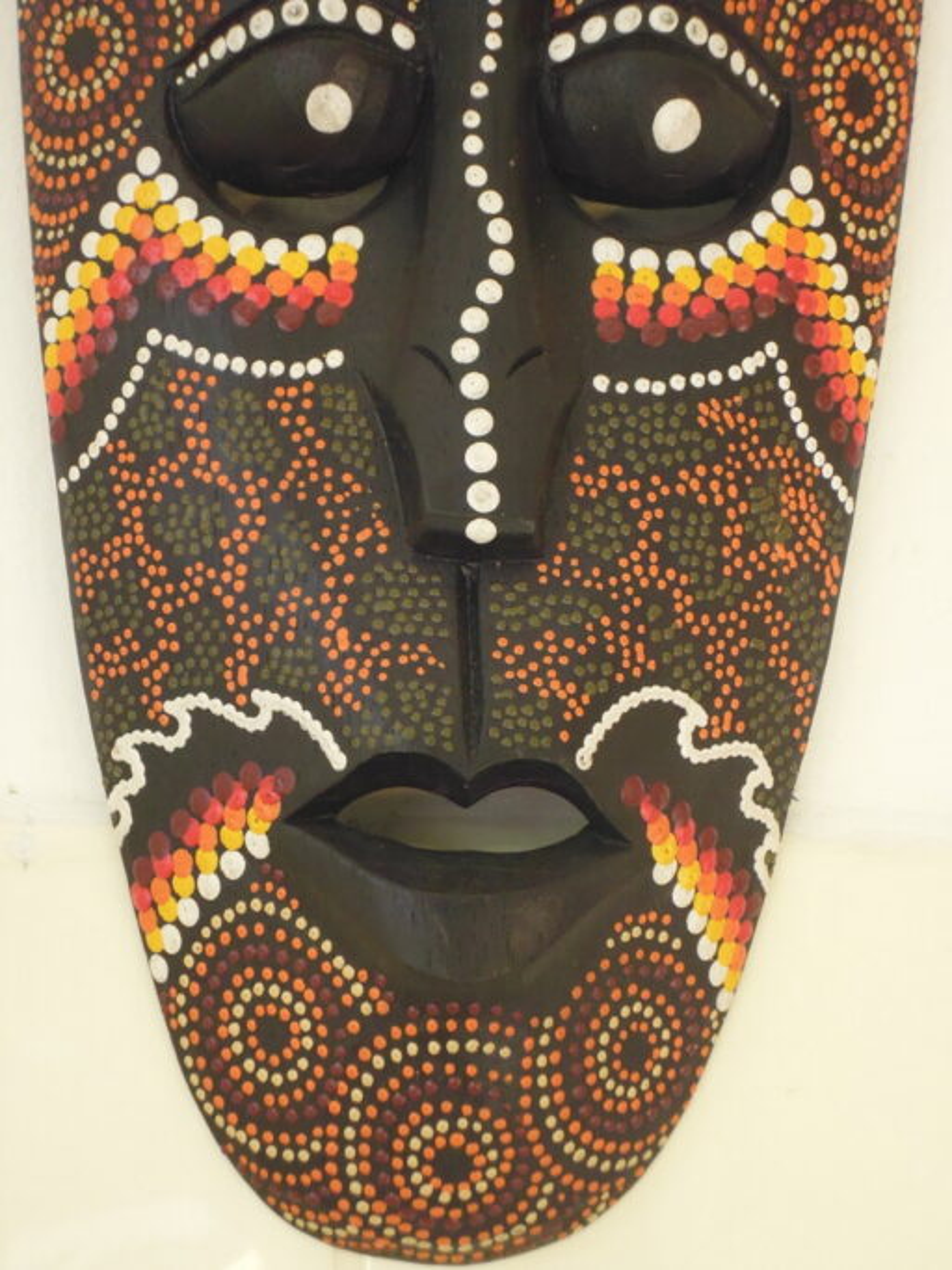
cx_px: 476
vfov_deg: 36.8
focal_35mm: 52
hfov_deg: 28.0
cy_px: 635
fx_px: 1907
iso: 400
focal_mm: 9.2
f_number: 4.1
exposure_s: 1/80
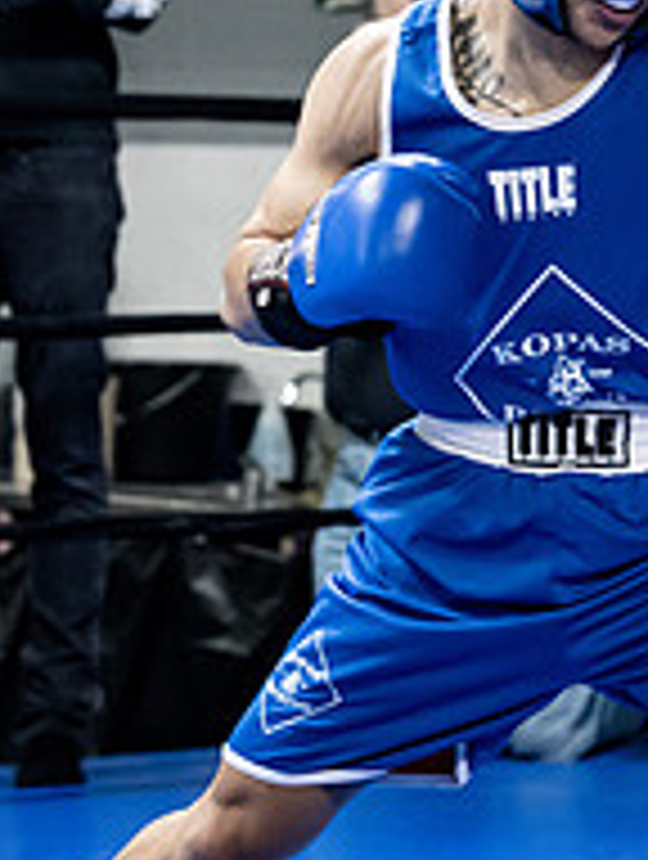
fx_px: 5075
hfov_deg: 7.3
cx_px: 756
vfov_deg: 9.6
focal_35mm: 204
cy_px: 137
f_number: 2.8
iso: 8000
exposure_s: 1/1000
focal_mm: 70
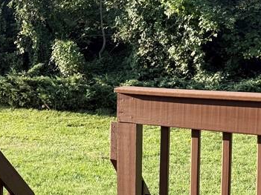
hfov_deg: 24.9
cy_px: 80
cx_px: -59
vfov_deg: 21.0
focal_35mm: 70
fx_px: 528
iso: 100
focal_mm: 6.76
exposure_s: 1/955
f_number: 1.78
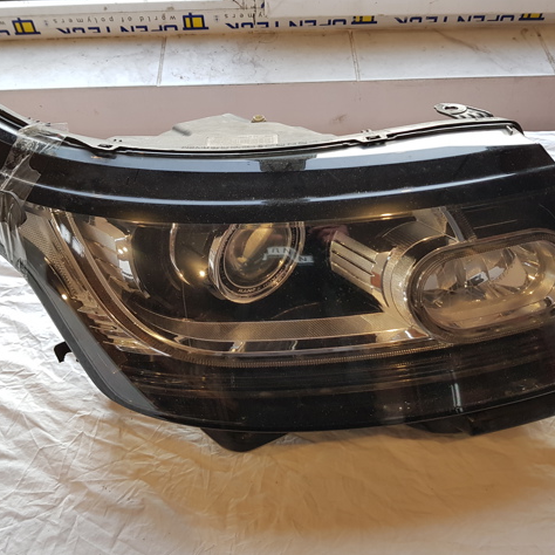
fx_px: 562
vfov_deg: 52.5
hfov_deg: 52.5
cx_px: 294
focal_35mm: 31
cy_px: 279
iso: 125
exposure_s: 1/50
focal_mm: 4.2
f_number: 1.7
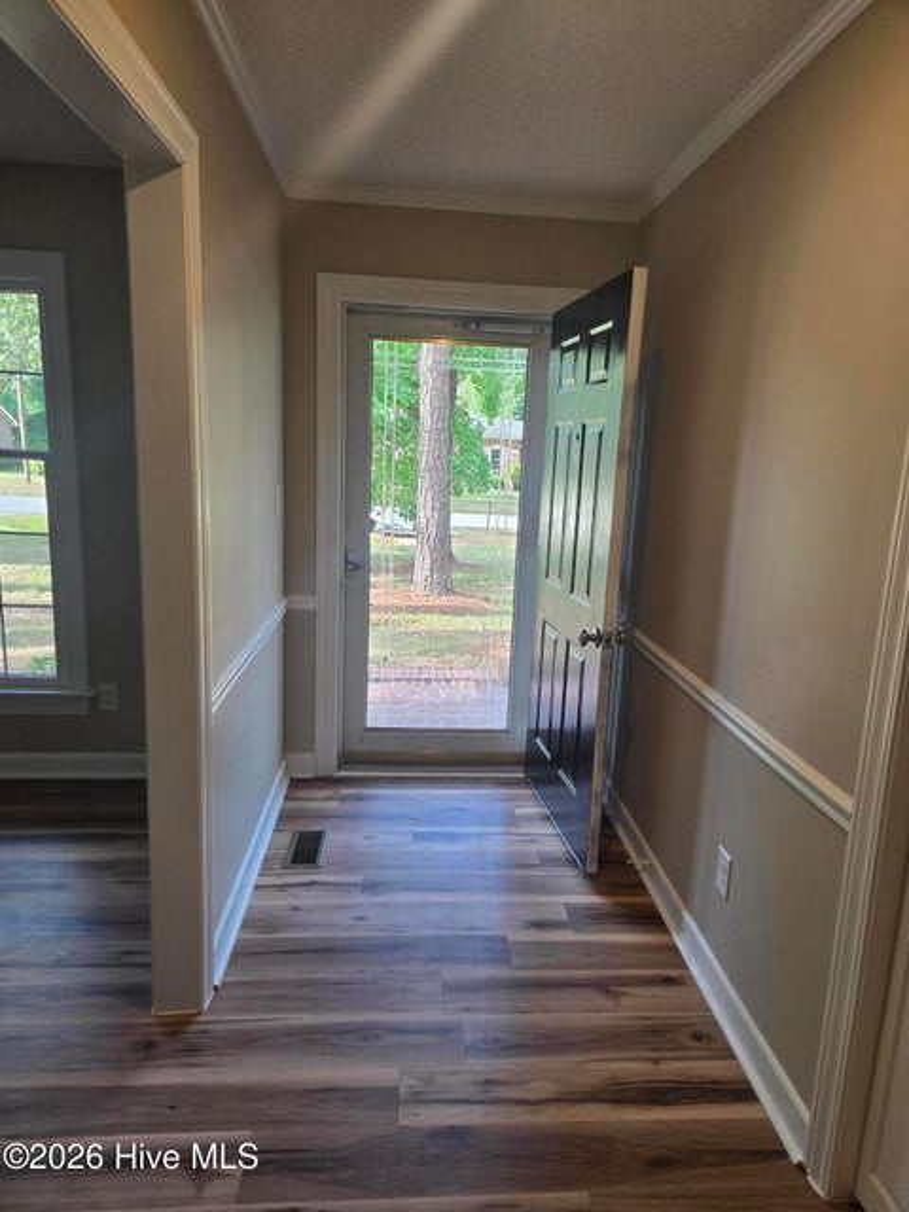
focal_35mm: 23
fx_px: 805
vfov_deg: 73.9
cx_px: 454
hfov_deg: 58.9
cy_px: 606
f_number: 1.8
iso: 80
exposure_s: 1/120
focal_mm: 5.4
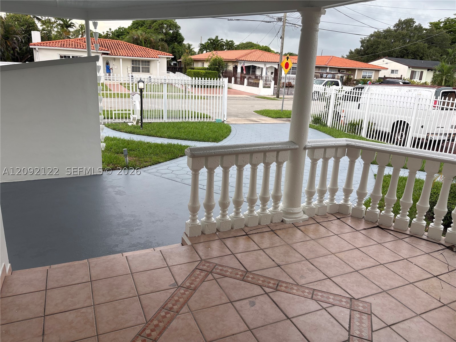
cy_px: 171
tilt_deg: -15.5
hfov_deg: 67.3
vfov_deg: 53.1
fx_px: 343
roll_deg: -2.7
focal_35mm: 26
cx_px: 228
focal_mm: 5.96
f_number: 1.6
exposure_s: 1/223
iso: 40
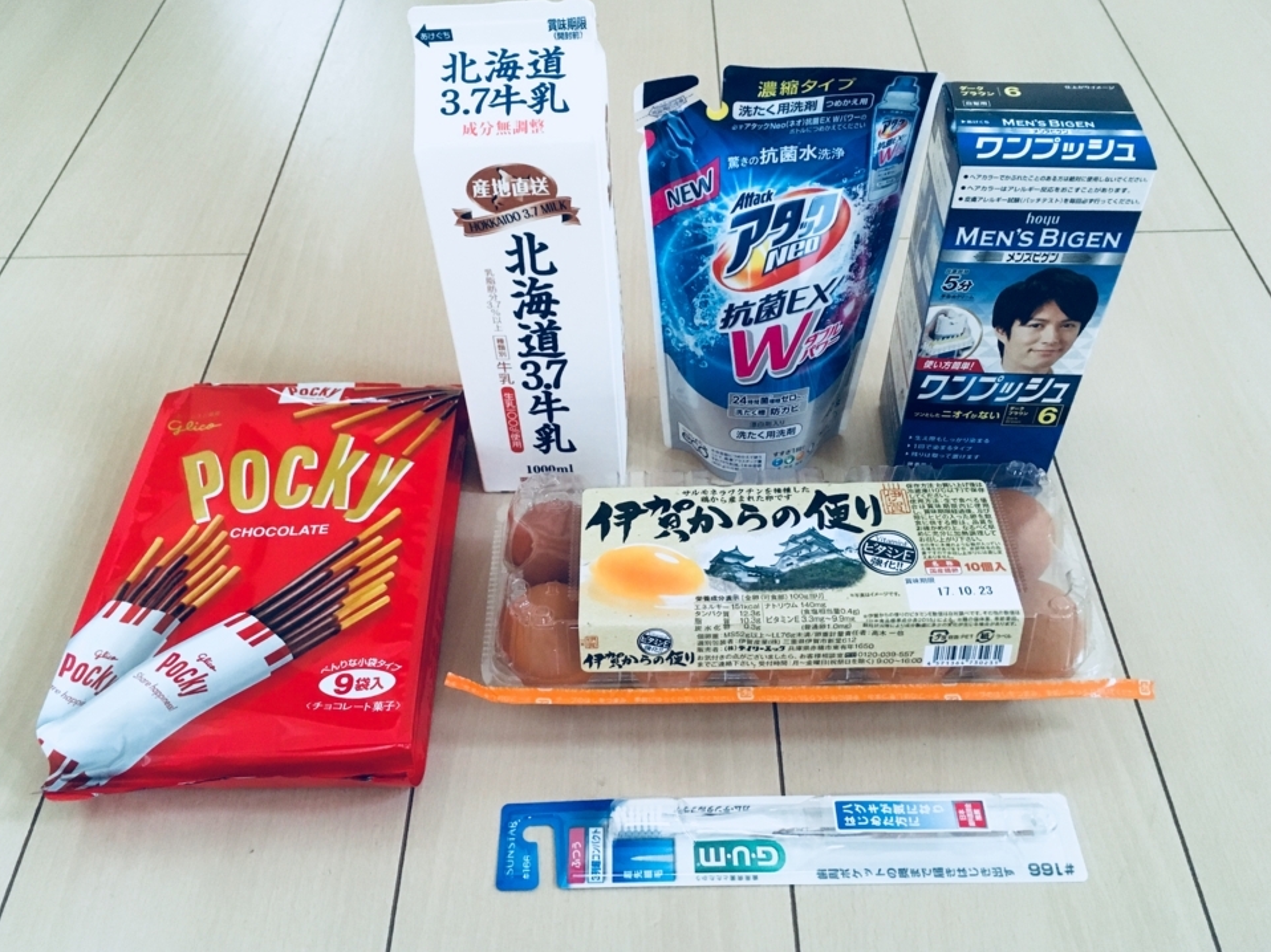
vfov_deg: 45.4
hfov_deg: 58.4
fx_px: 1138
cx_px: 620
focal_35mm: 31
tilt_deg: -48.2
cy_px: 485
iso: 160
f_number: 2.2
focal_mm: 4.15
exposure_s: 1/30
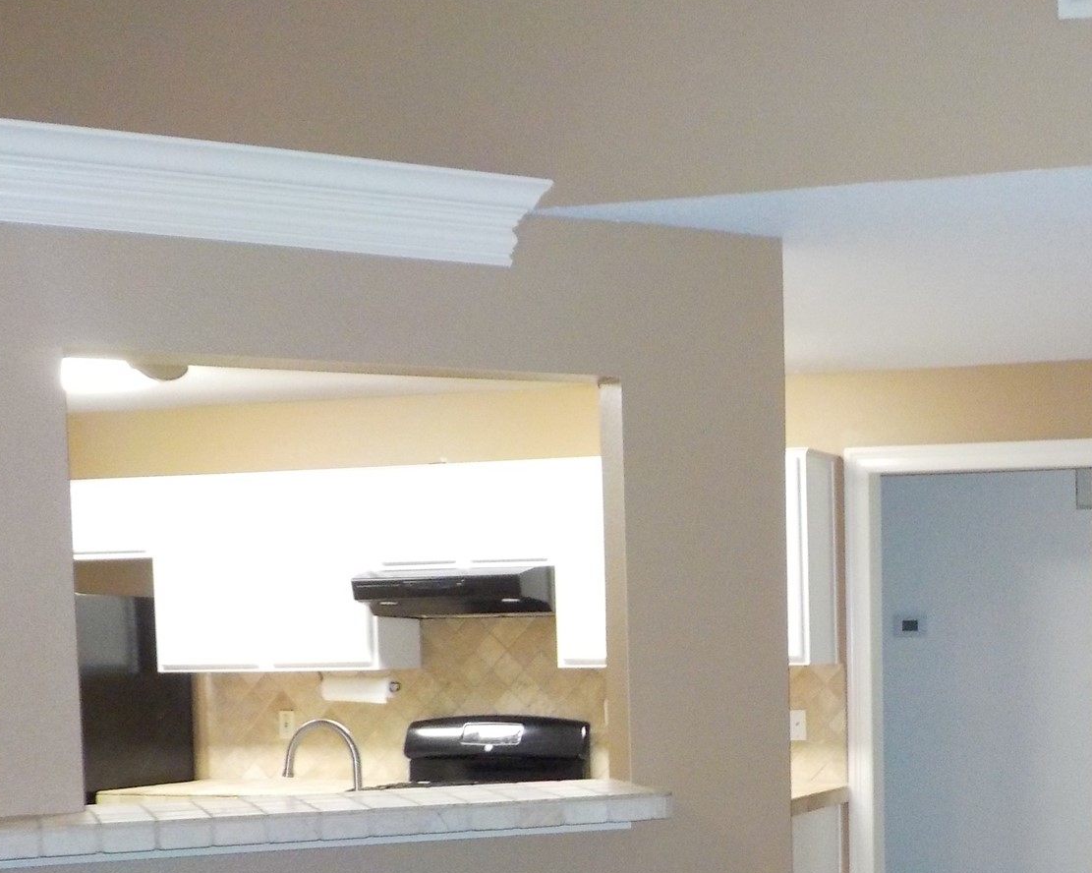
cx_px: 967
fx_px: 1745
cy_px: 736
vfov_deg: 27.4
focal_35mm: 54
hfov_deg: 33.1
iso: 400
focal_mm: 4.1
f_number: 3.3
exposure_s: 1/30
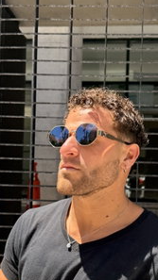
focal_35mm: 47
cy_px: 172
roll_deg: -2.9
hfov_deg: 25.3
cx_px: 107
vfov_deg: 43.4
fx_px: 350
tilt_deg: -0.3
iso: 80
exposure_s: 1/1689
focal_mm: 6.76
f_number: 1.78
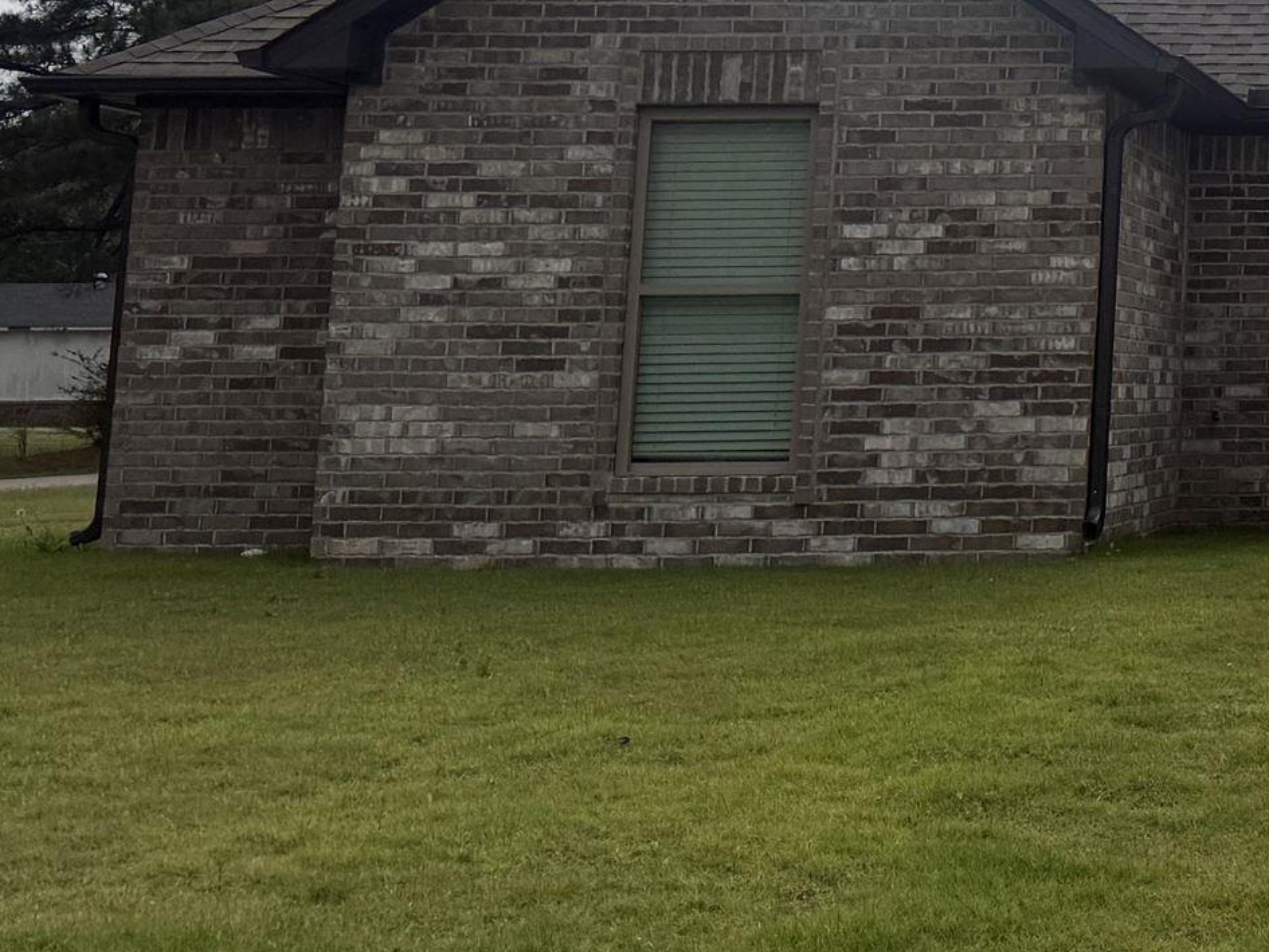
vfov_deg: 18.1
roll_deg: -0.5
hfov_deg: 22.1
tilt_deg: +11.6
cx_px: 1709
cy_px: -129
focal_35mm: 78
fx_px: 2860
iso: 125
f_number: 1.78
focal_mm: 6.76
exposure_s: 1/11905
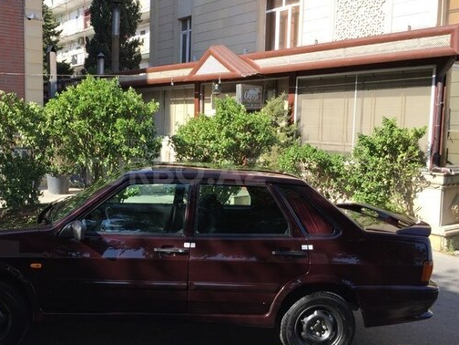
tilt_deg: -4.5
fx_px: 504
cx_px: 172
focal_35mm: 38
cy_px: 171
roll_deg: -1.4
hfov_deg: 48.5
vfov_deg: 37.7
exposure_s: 1/659
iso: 32
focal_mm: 4.15
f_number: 2.2
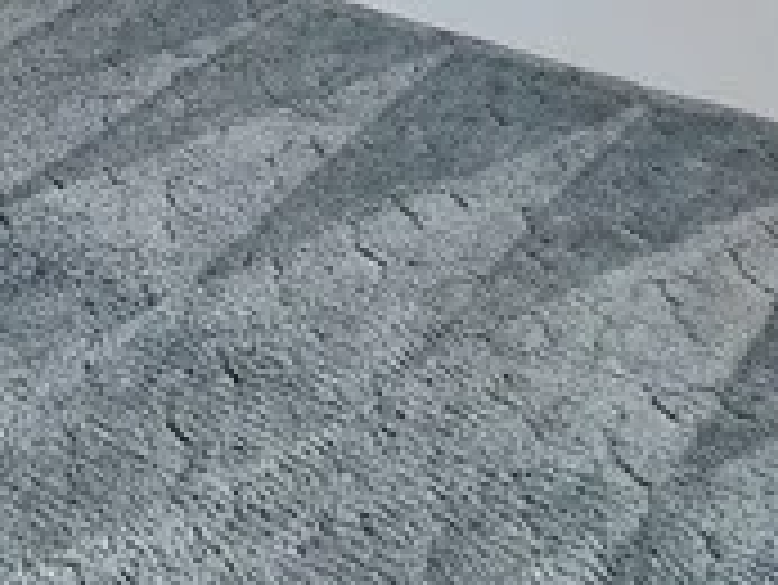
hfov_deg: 24.0
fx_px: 1732
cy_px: -504
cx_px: -36
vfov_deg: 15.9
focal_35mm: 77
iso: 80
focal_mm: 2.2
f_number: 2.2
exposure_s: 1/120
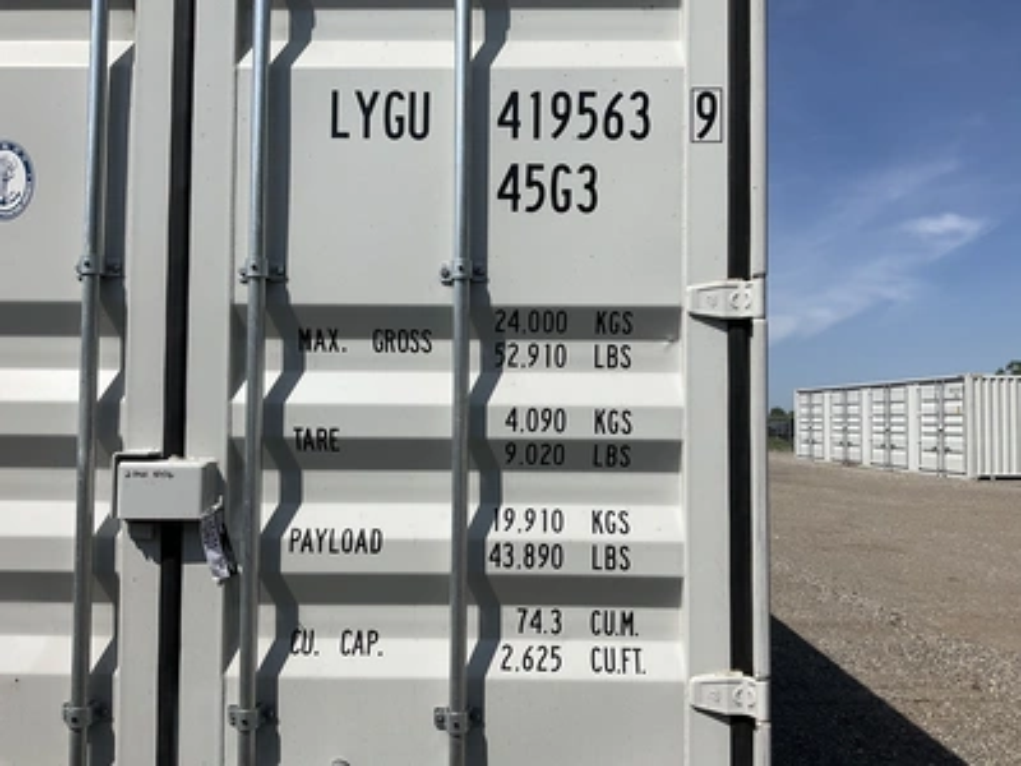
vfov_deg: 48.2
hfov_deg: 61.7
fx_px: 855
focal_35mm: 29
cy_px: 383
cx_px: 510
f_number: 1.8
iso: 25
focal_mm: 3
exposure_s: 1/3788
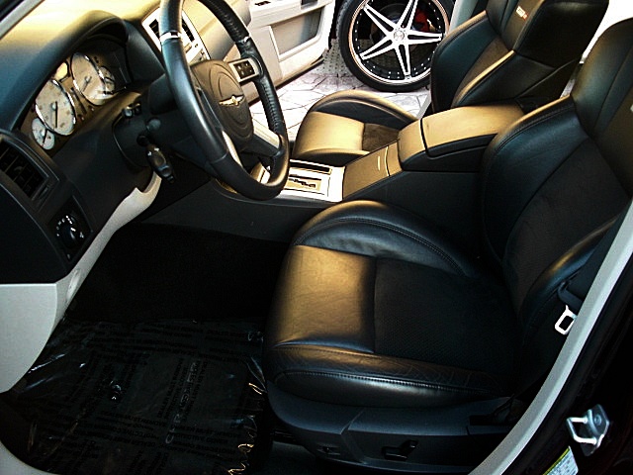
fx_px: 658
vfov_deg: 39.7
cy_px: 238
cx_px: 316
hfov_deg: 51.4
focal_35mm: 36
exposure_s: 1/60
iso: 400
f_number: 2.8
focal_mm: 6.3
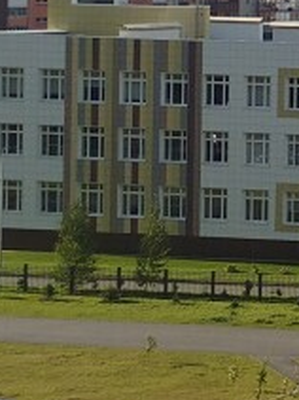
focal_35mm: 164
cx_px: 1168
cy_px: 28
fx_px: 1891
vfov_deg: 12.0
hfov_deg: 7.0
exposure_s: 1/1240
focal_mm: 5.31
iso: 50
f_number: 1.7
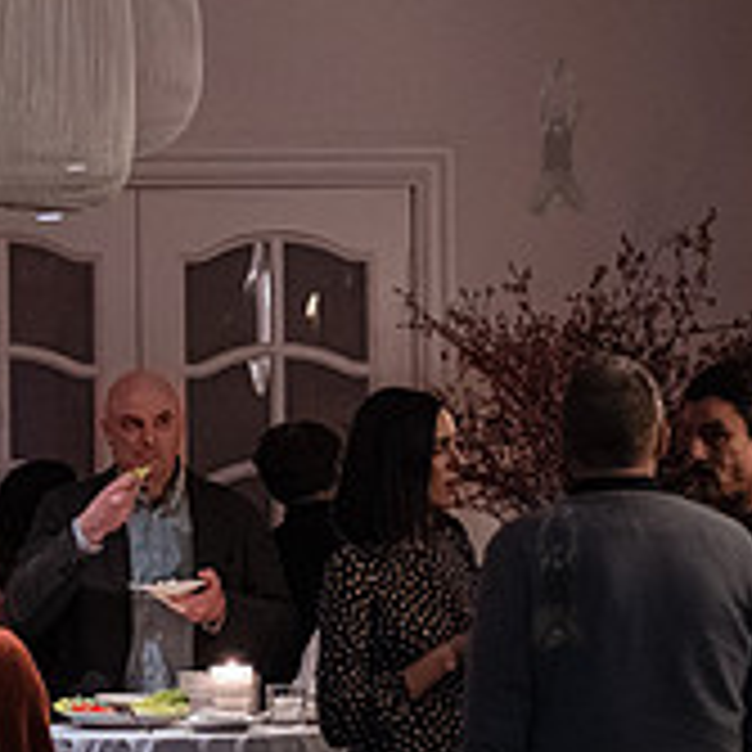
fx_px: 4350
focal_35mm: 177
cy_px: 351
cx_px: -27
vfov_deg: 9.9
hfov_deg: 9.8
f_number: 2.8
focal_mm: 60
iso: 16000
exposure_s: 1/160
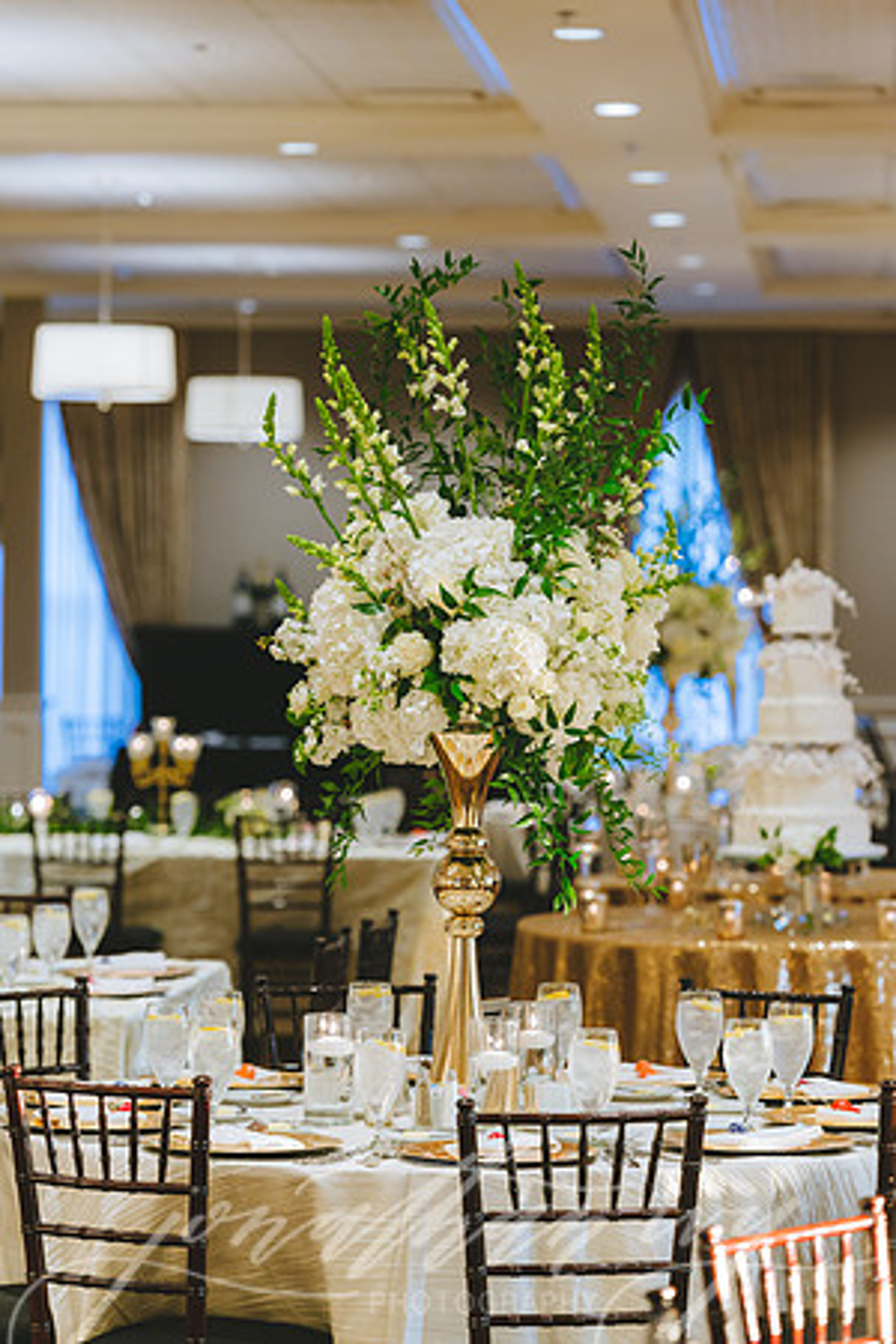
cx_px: 448
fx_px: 4853
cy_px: 672
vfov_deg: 15.8
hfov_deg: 10.5
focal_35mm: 130
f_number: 4.5
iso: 1600
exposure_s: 1/160
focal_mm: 130
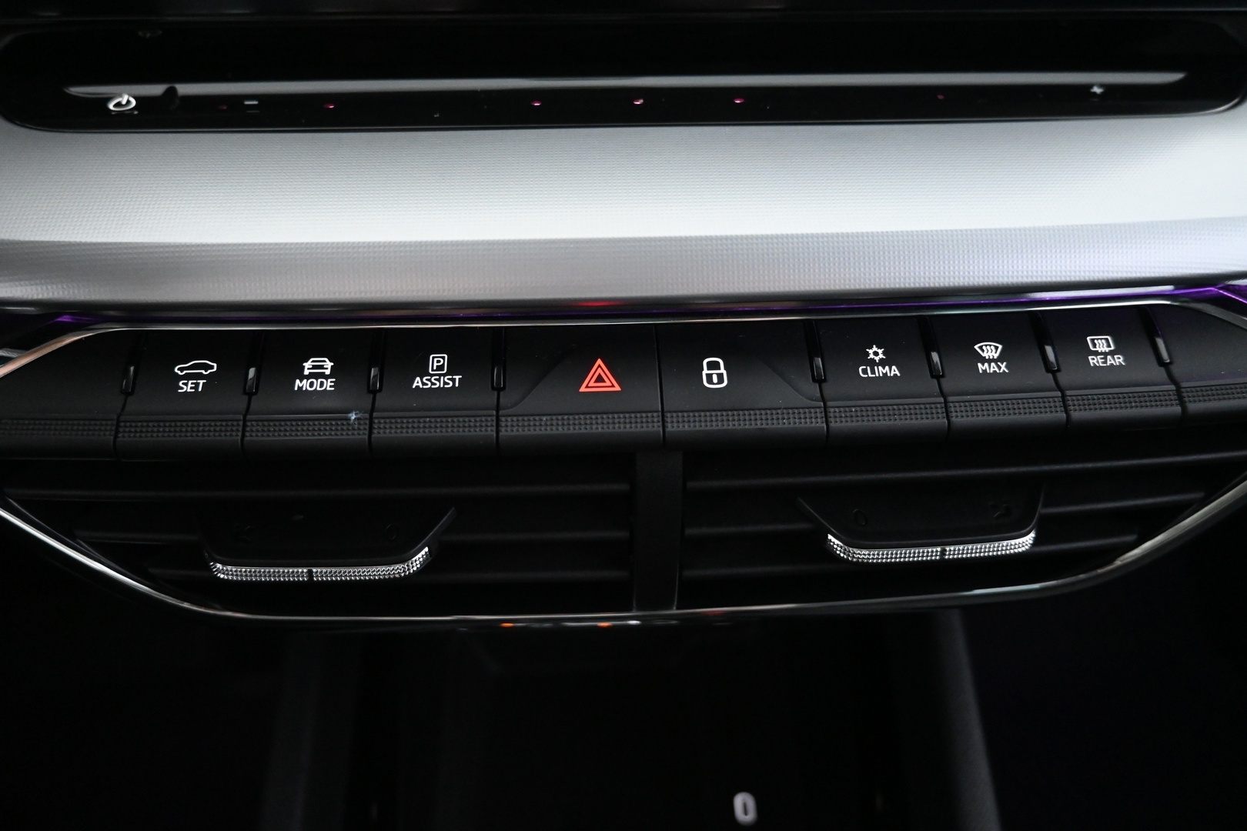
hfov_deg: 73.7
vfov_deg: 53.1
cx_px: 624
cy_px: 416
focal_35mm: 24
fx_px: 831
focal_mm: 16
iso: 4000
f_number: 3.5
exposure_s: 1/50
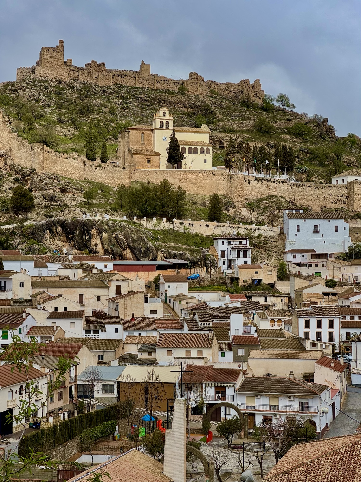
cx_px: 180
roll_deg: -0.3
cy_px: 241
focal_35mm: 77
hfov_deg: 19.1
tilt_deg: +2.3
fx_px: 1071
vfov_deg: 25.3
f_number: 2.8
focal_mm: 9
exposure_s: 1/874
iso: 25
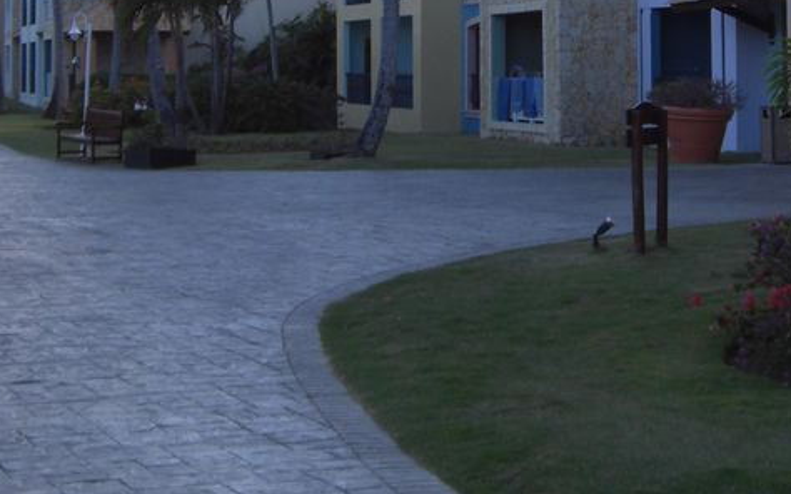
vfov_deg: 14.6
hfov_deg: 23.7
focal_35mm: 87
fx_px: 1875
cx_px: 534
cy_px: -90
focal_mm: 6.2
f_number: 2.7
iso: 64
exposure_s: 1/500
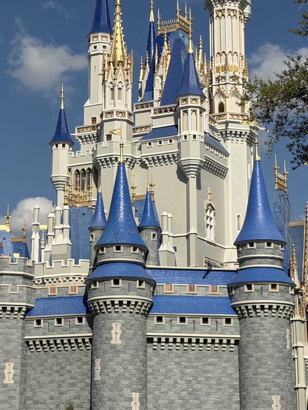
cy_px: 102
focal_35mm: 91
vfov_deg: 21.3
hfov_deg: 16.2
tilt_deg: +17.8
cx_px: 143
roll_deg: +0.3
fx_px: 1079
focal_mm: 6.76
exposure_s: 1/11364
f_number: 1.78
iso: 64
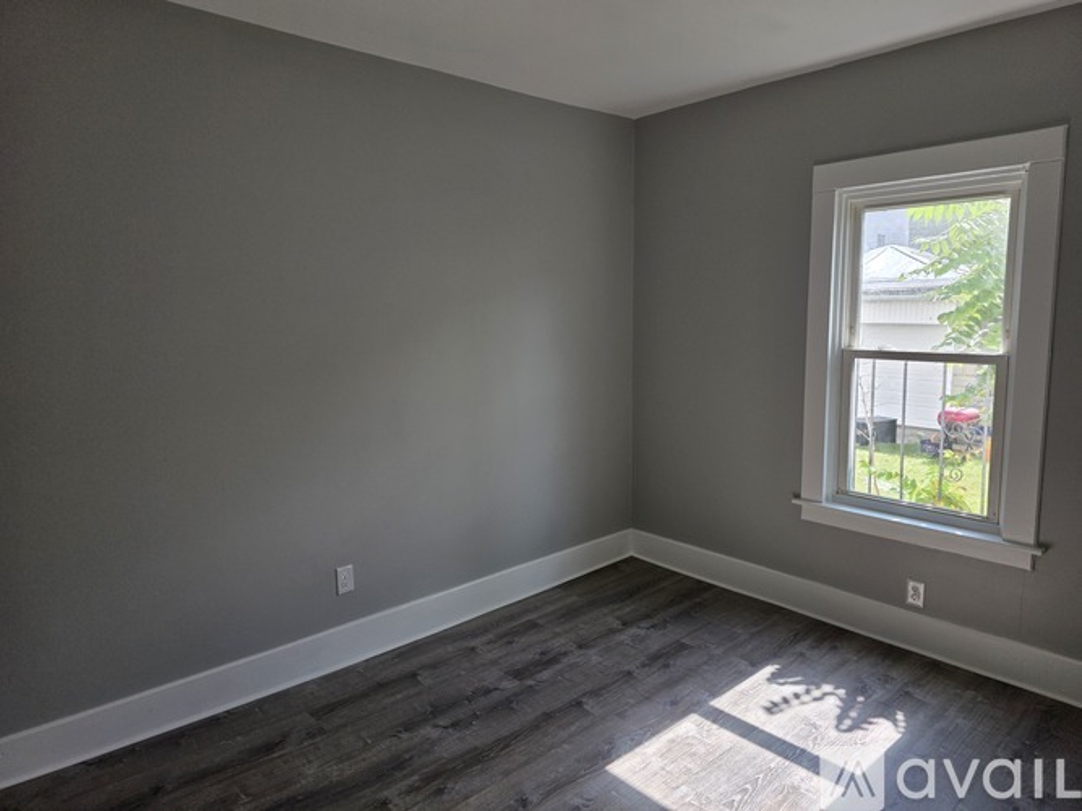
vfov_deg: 58.9
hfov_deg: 73.9
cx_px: 541
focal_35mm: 23
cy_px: 406
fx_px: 719
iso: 40
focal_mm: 6.3
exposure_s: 1/359
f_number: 1.7
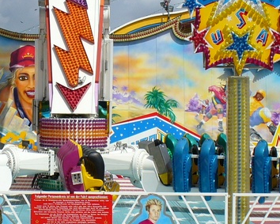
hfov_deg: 18.7
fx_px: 845
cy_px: 85
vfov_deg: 15.1
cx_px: 79
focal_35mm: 102
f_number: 5.6
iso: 80
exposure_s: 1/640
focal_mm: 6.1
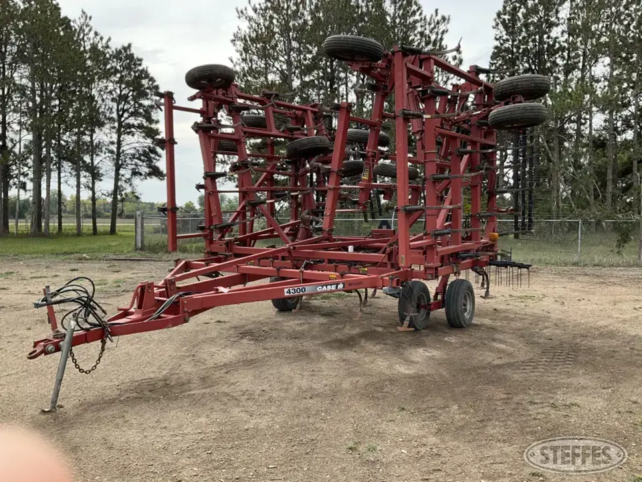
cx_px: 321
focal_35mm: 29
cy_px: 241
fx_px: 538
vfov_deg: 48.2
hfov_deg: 61.7
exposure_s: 1/650
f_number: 1.8
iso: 25
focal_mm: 3
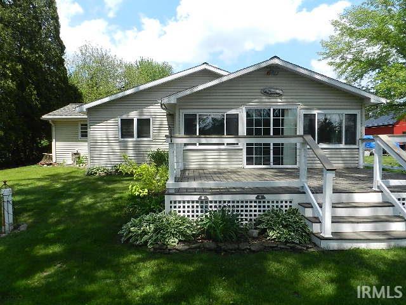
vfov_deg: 58.9
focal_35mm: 23
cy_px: 152
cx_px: 203
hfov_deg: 73.9
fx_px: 270
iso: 160
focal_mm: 4
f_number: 4
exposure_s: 1/800
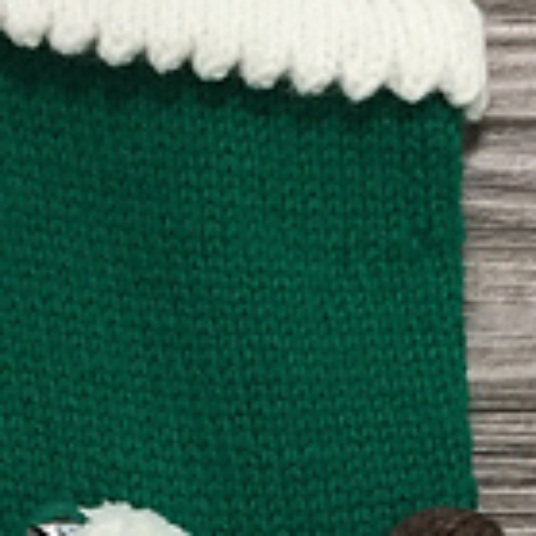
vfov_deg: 14.4
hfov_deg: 14.8
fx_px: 2067
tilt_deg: -86.3
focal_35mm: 118
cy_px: 594
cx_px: 212
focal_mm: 4.15
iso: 50
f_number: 2.2
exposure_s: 1/30
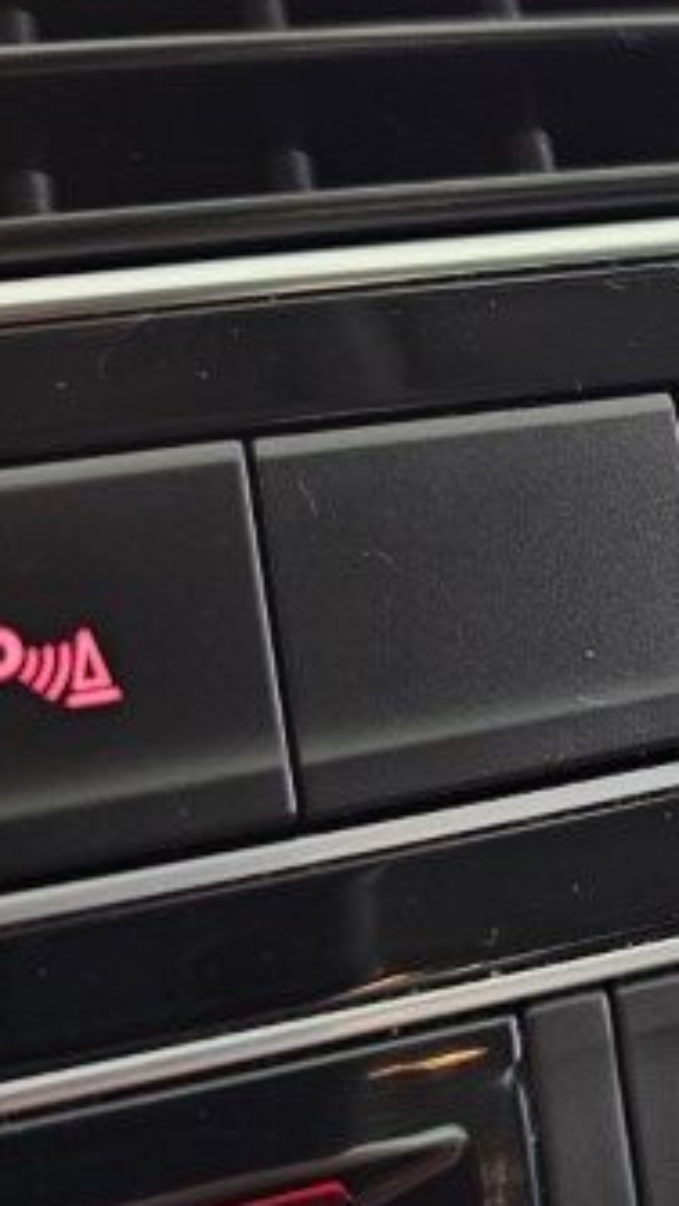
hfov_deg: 22.8
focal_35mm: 48
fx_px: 1536
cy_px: 524
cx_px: 831
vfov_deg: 42.8
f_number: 1.7
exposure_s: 1/25
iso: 500
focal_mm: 6.3
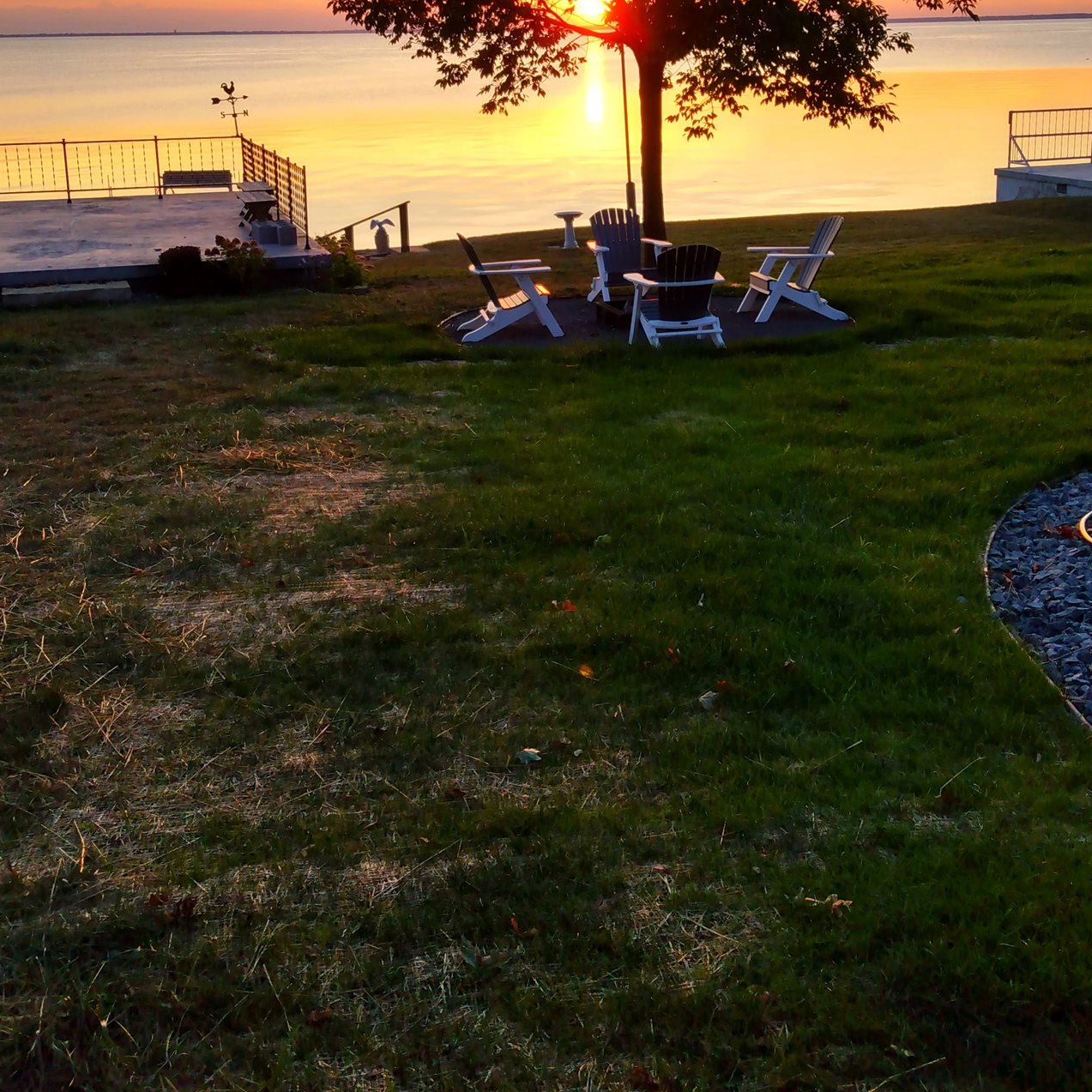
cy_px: 344
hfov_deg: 51.1
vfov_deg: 50.0
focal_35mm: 32
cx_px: 584
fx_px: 1142
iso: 100
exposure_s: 1/352
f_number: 2
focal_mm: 3.54
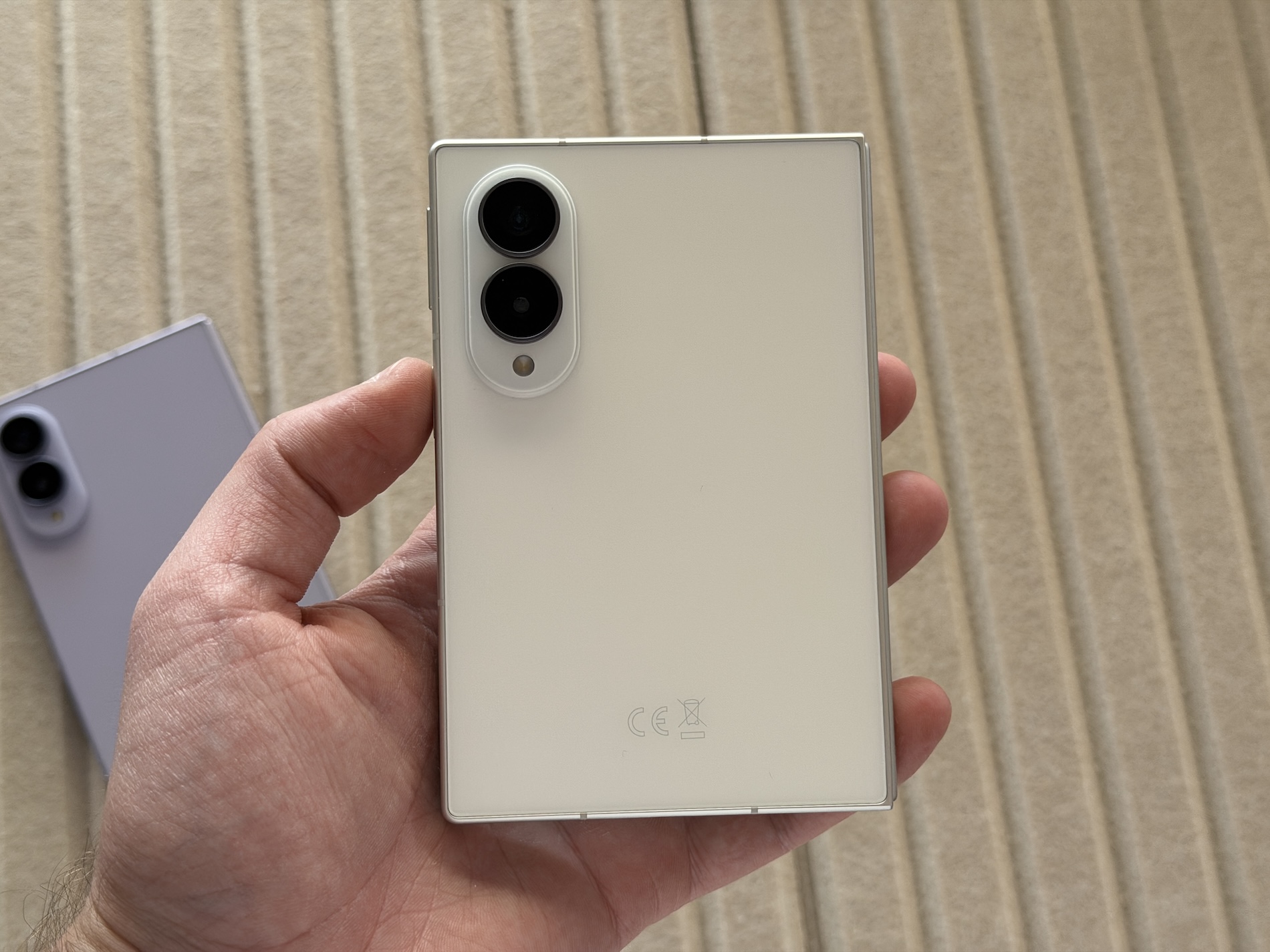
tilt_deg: -74.0
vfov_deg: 30.3
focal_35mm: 48
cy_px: 476
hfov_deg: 39.7
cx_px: 635
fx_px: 1761
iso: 100
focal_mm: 6.76
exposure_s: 1/107
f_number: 1.78
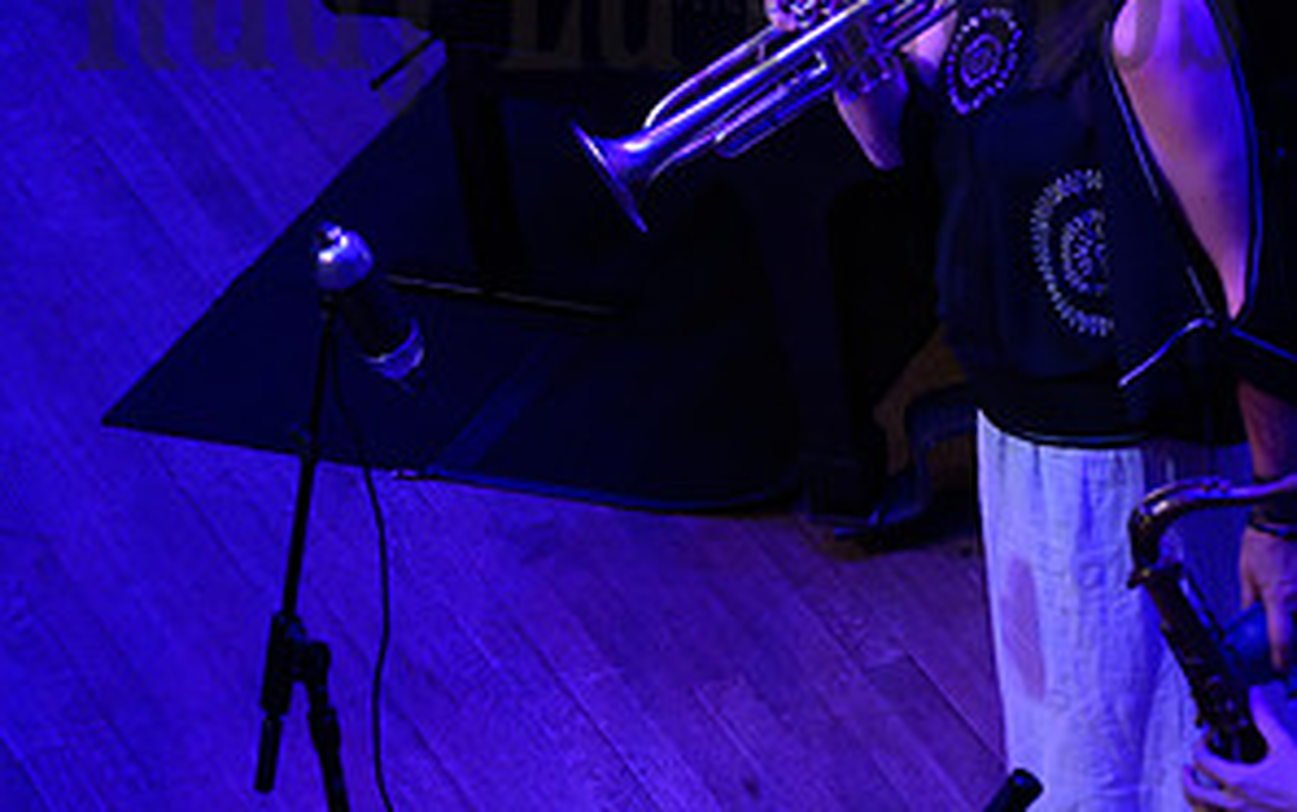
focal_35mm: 247
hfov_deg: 8.5
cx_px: 651
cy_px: -44
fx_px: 8736
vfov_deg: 5.3
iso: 3200
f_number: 8
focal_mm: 160
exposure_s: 1/250
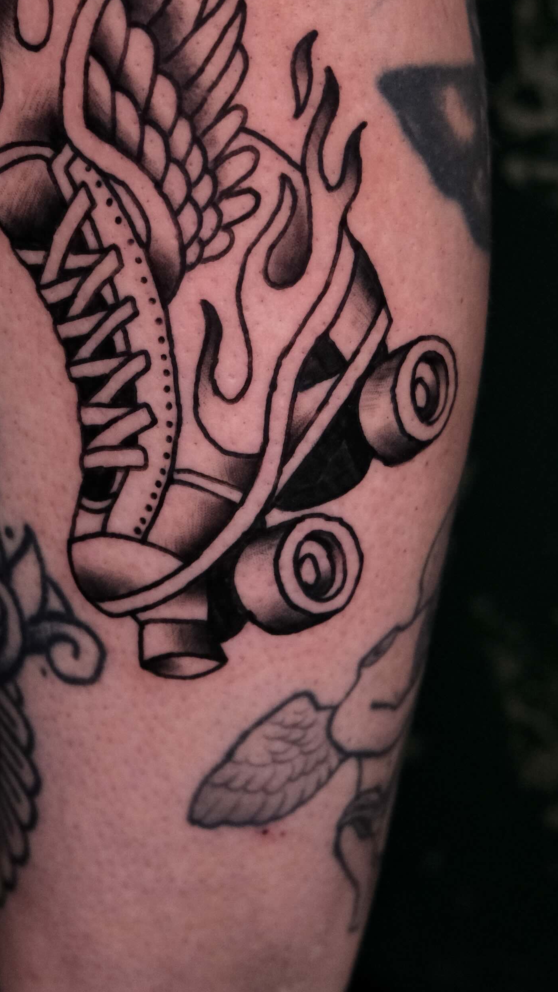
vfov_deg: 25.2
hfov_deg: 14.4
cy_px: 353
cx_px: 198
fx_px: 2209
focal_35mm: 84
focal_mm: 30.2
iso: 2500
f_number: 3.6
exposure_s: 1/125
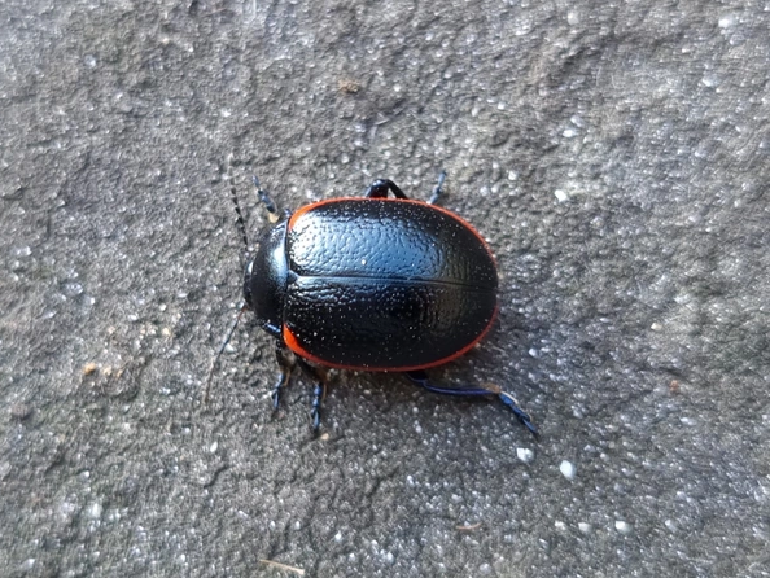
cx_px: 356
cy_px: 298
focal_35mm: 28
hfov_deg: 63.3
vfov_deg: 49.8
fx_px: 623
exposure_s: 1/100
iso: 80
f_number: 1.8
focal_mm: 5.4
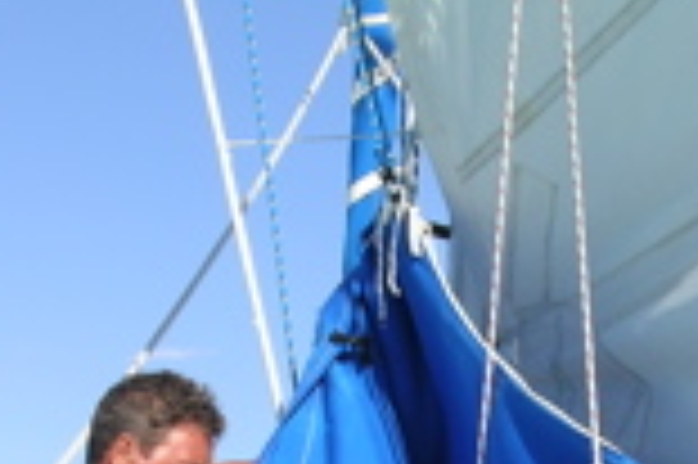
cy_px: 626
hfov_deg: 14.9
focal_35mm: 137
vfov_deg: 9.8
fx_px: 2653
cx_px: 495
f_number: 7.6
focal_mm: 10.3
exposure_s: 1/227
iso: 50
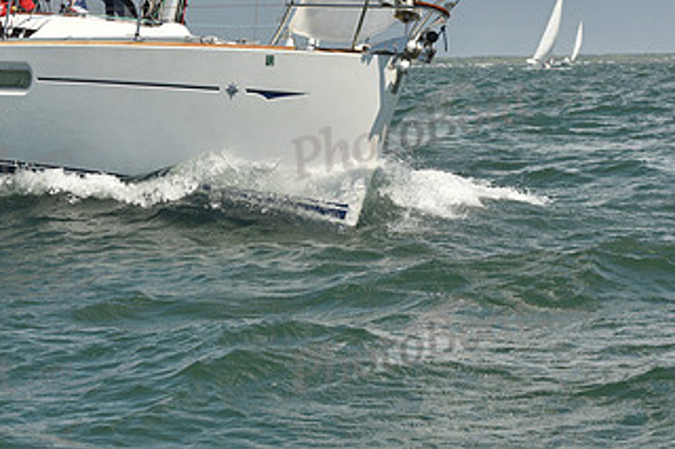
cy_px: 45
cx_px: 184
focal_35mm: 156
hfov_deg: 13.1
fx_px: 2923
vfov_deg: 8.8
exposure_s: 1/800
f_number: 11
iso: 320
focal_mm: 86
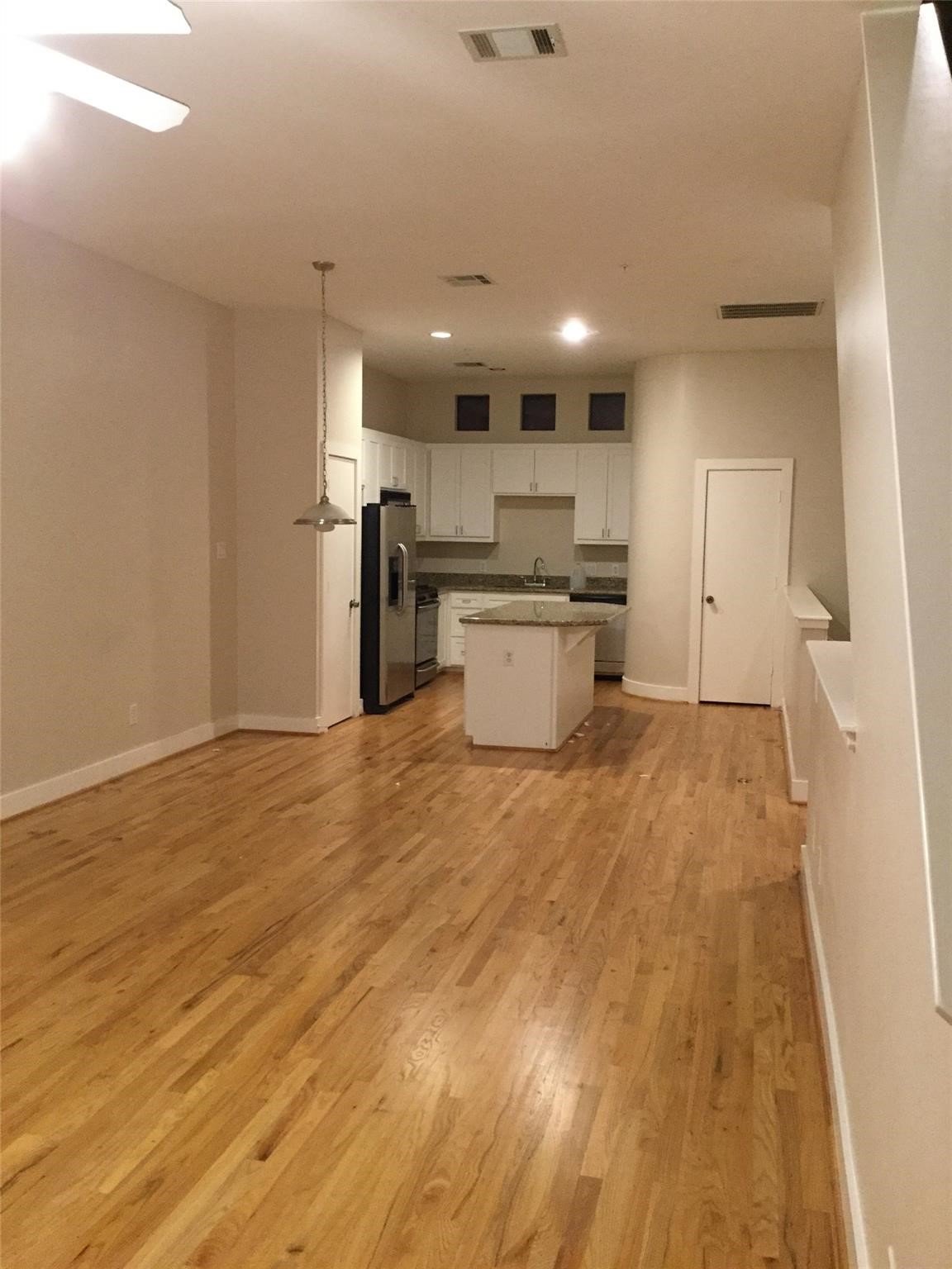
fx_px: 1137
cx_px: 476
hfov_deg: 45.4
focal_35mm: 31
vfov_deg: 58.4
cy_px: 634
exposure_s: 1/24
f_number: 2.4
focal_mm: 3.3
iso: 200
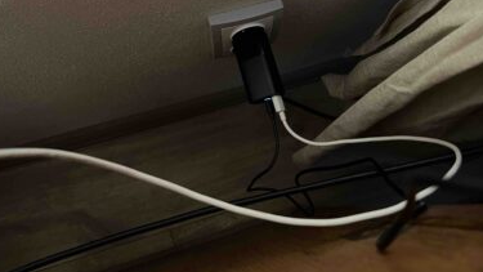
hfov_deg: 58.0
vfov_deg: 33.9
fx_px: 435
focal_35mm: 34
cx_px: 254
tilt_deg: -72.4
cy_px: 66
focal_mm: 5.7
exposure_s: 1/29
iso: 1000
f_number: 1.5
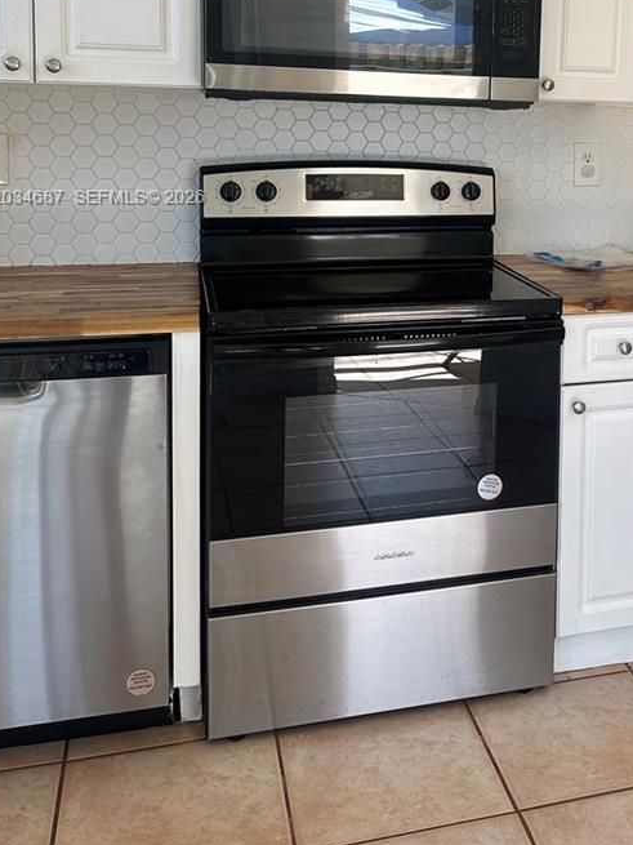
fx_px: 1073
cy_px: 199
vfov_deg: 41.5
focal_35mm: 44
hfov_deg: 31.6
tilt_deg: -7.8
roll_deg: -3.7
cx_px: 547
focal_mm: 6.86
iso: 64
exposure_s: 1/173
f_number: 1.78
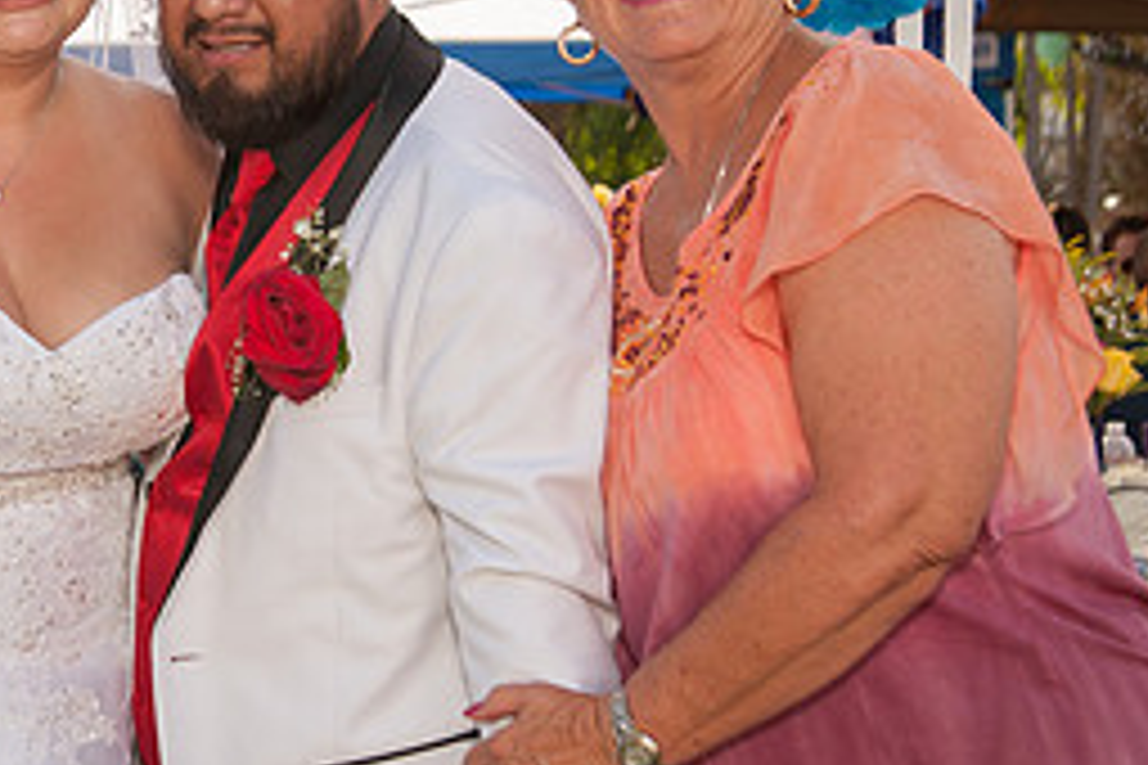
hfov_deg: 24.1
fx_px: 2615
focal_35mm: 82
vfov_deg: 16.7
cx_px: 126
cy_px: 360
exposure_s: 1/800
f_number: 5
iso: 200
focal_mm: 36
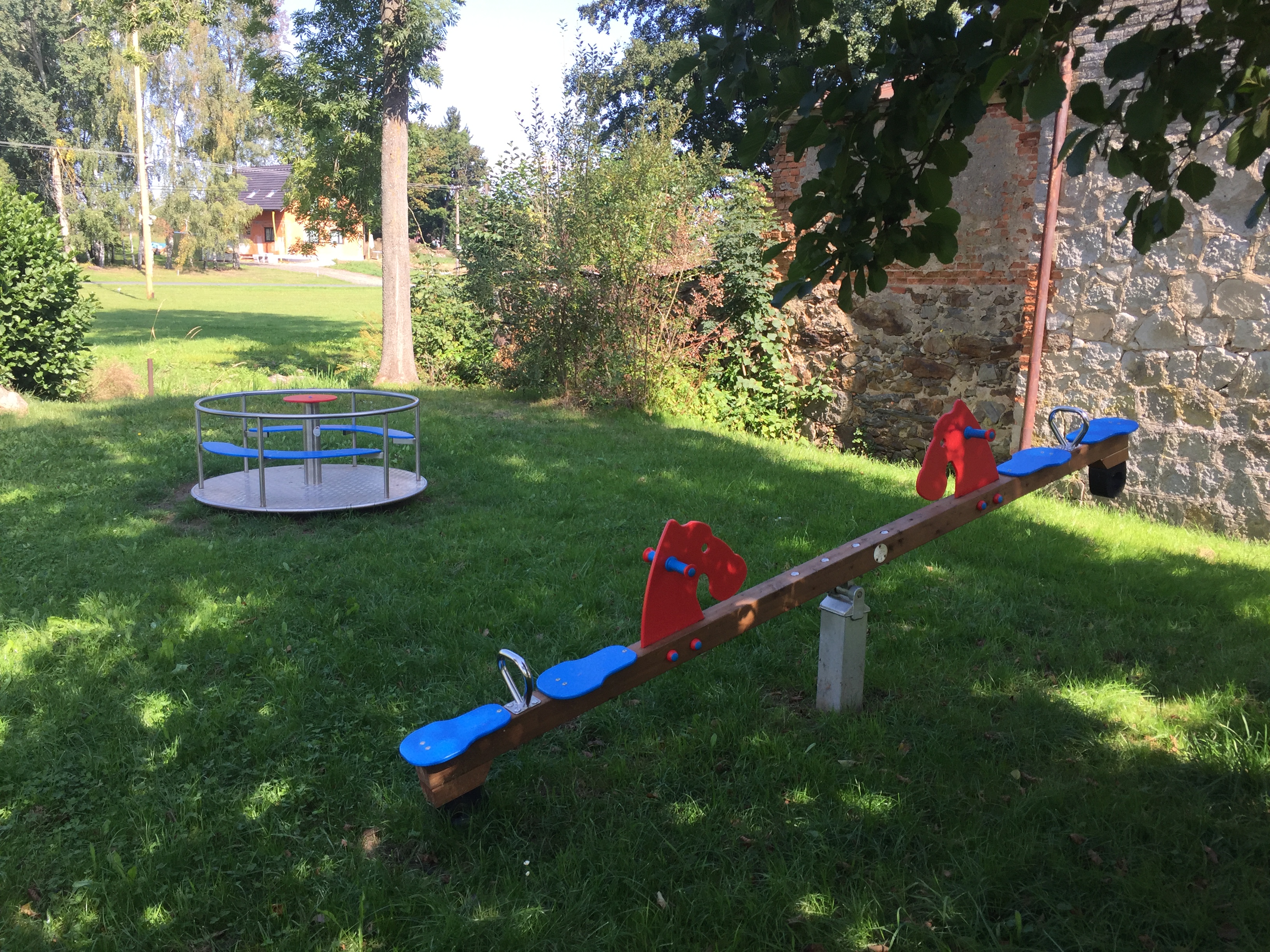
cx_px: 635
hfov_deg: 61.7
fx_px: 1064
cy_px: 476
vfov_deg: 48.2
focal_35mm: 29
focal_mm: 4.15
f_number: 2.2
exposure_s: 1/421
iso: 32
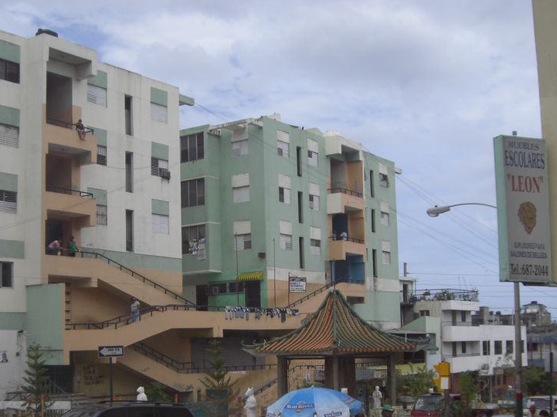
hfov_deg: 35.6
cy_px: 288
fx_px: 868
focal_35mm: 54
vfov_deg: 26.8
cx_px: 263
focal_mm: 6.2
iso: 64
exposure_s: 1/500
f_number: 2.7
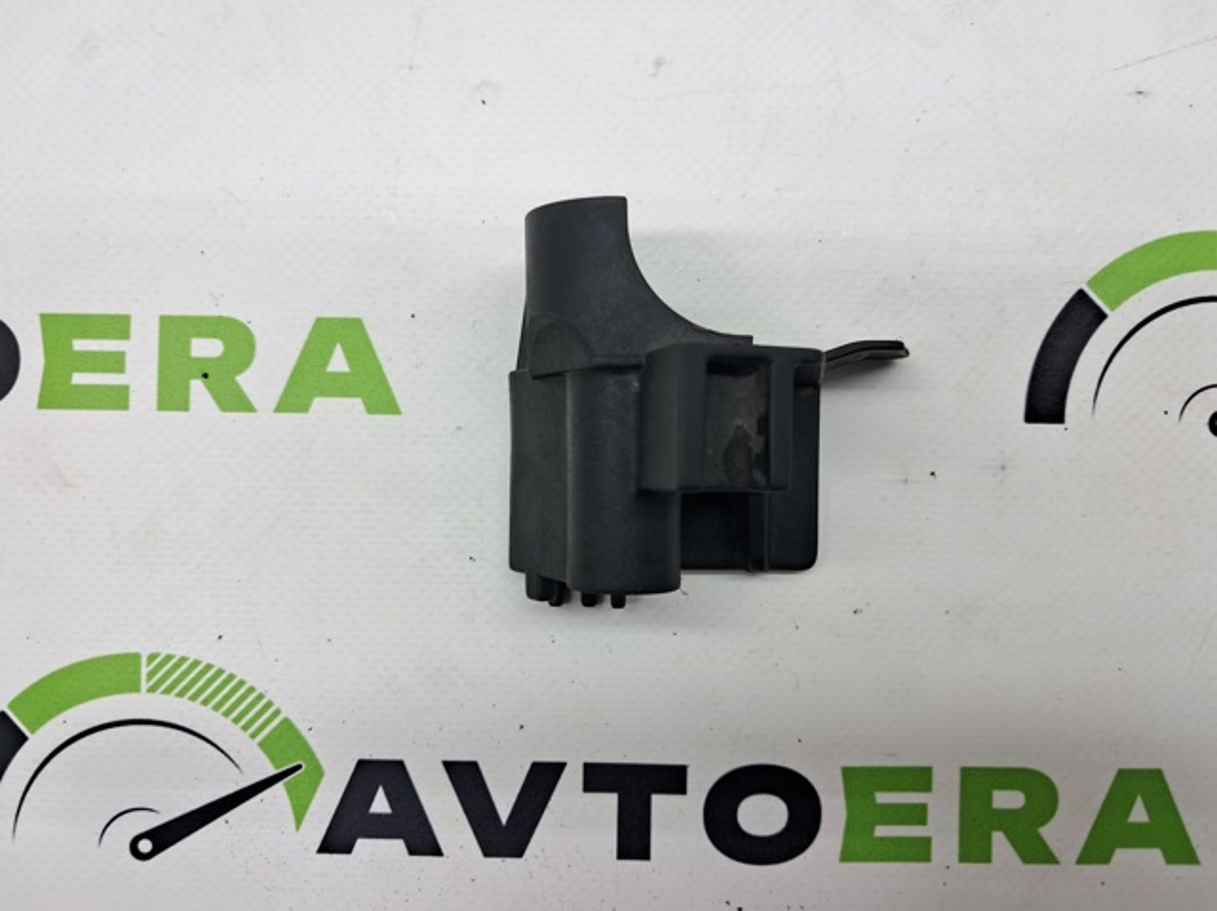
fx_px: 949
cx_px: 608
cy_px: 456
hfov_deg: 65.4
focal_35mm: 27
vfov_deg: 51.3
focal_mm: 4
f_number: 1.8
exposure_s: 1/50
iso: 50
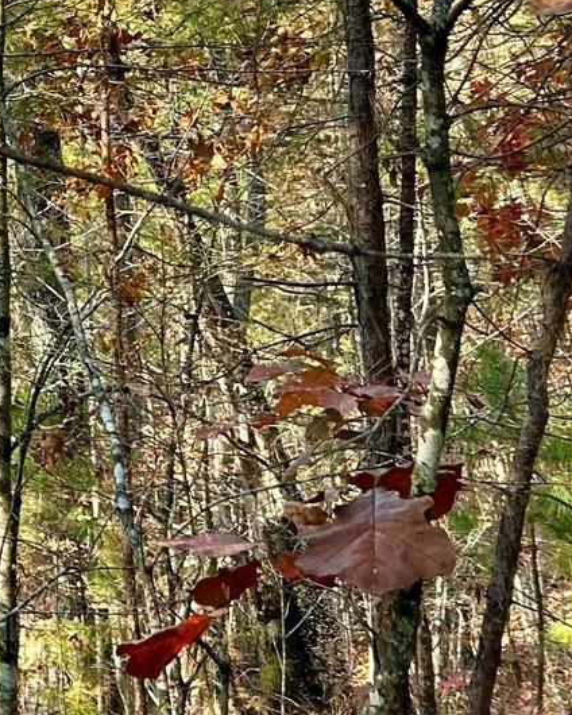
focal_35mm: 98
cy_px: 5
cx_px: -623
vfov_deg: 19.0
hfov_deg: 13.2
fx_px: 2074
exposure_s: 1/539
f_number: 1.5
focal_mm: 5.7
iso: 50
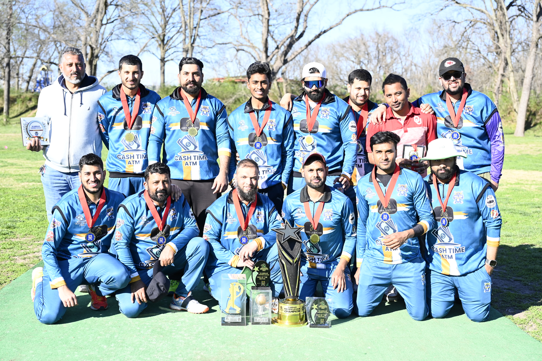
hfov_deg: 41.1
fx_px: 723
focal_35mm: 48
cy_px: 180
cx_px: 271
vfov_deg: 28.1
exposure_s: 1/1250
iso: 400
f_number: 4
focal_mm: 48
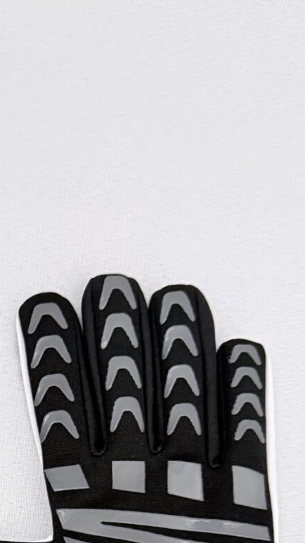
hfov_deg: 18.5
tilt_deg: -85.5
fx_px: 877
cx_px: -79
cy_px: 564
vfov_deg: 31.3
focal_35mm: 61
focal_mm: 6.76
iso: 640
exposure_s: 1/50
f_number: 1.78
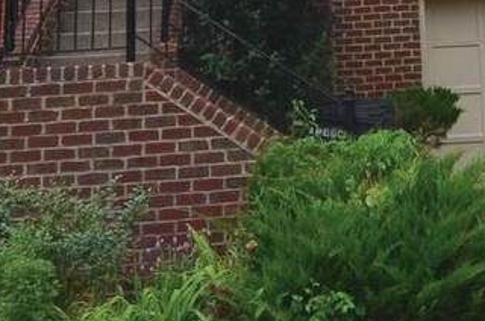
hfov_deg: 27.0
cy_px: -157
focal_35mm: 72
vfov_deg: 17.1
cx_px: 453
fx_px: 968
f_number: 7.1
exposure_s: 1/200
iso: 200
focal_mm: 12
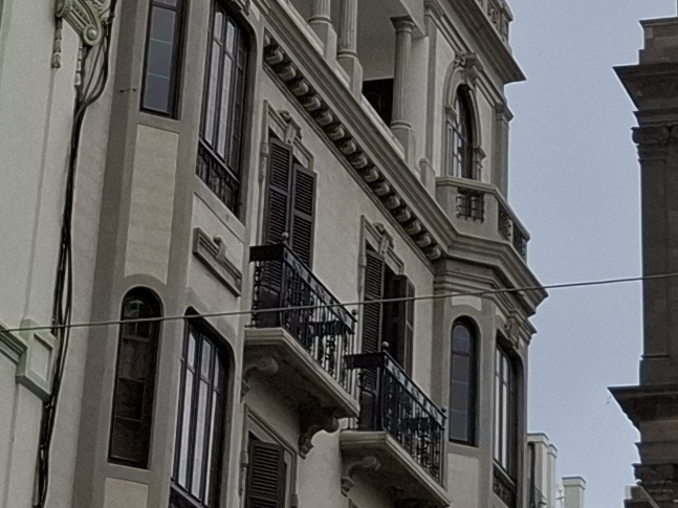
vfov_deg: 9.6
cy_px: -462
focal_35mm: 145
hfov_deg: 13.6
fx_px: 2839
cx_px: 404
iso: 50
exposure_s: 1/4950
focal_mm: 5.54
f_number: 1.8
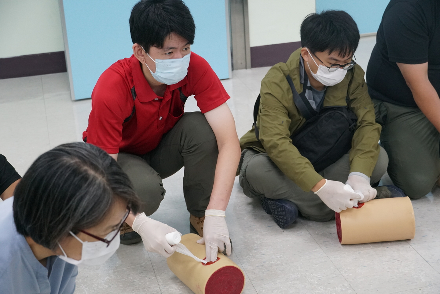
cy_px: 147
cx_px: 220
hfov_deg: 31.2
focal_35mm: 64
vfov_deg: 21.1
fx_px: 788
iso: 2500
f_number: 5
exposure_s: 1/160
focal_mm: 43
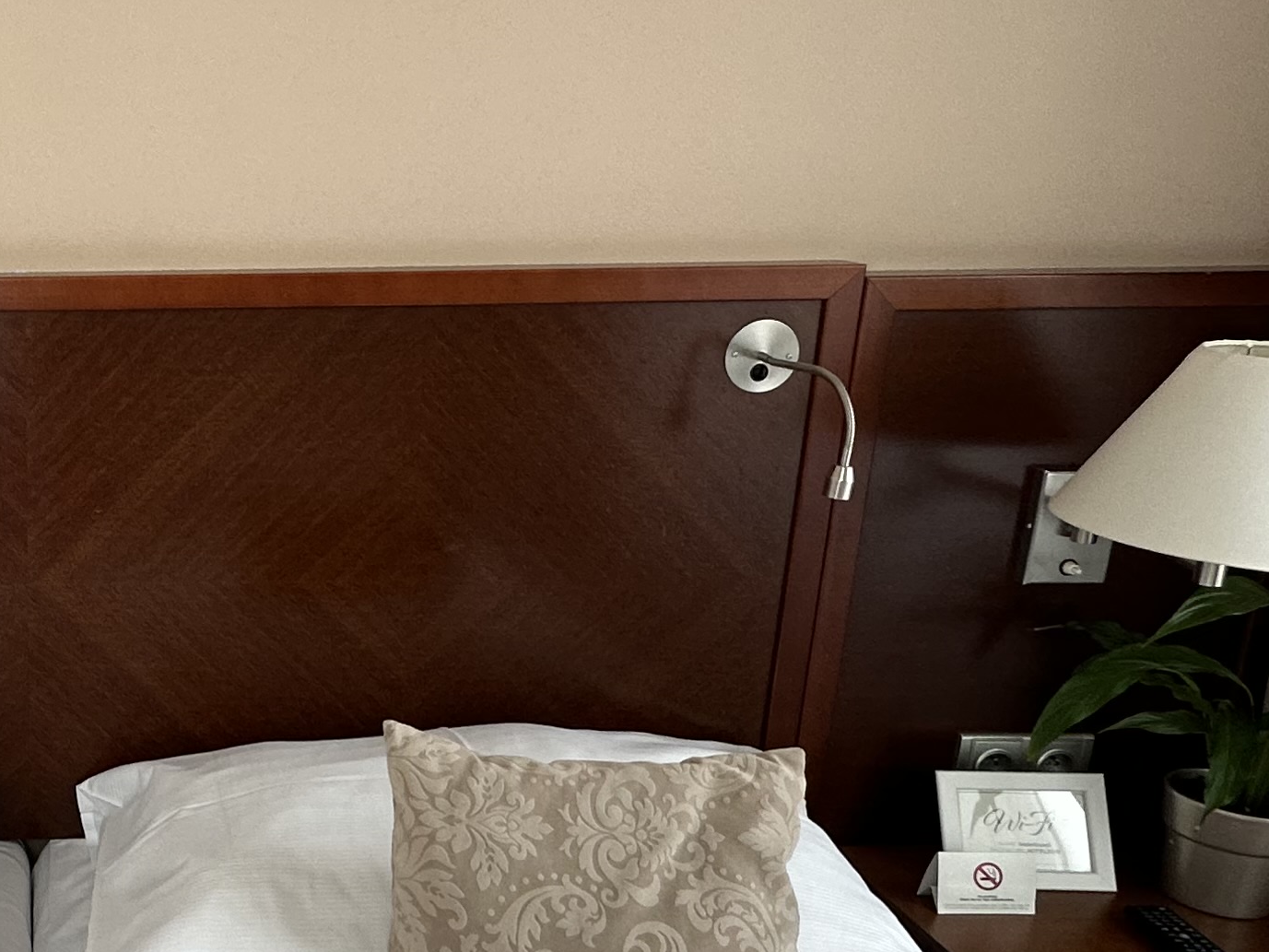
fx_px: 1503
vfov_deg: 35.0
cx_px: 4
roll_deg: +1.8
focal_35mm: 41
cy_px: 572
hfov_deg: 40.2
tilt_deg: -16.3
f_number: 2.2
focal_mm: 2.22
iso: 100
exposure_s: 1/100
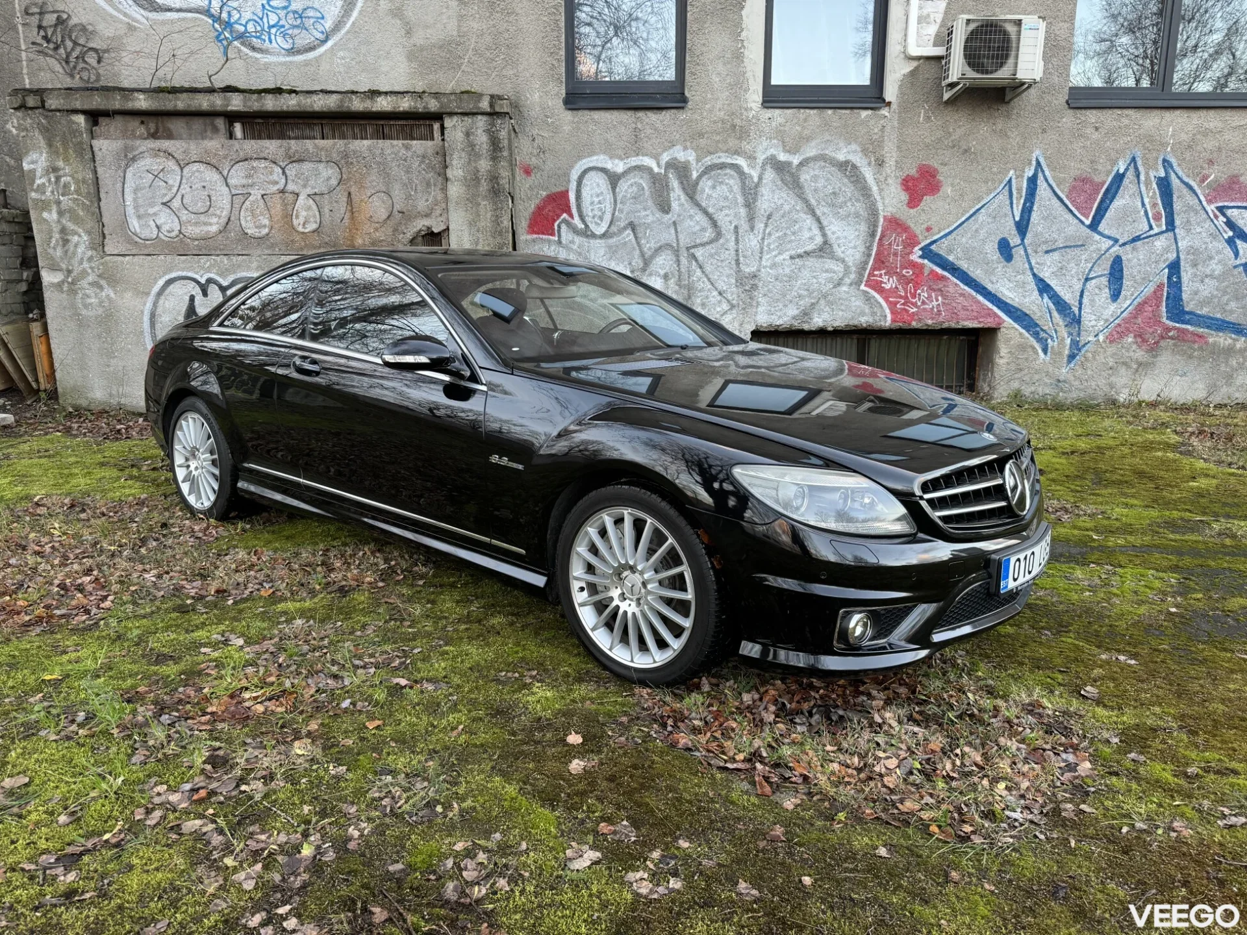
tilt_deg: -12.4
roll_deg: +0.3
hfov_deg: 71.6
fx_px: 865
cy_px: 468
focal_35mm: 24
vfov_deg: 56.8
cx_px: 624
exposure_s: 1/107
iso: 200
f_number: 1.78
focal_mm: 6.76
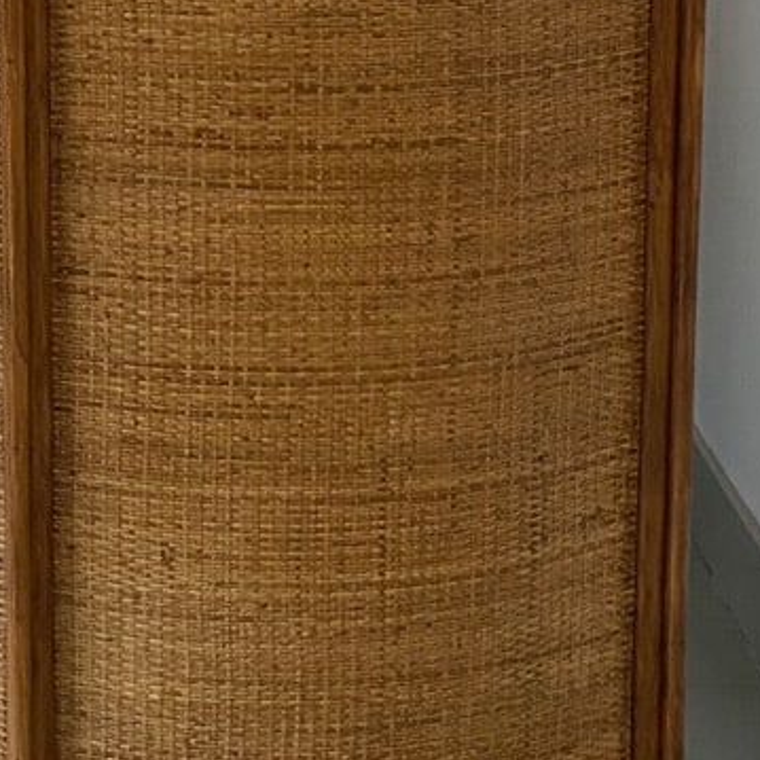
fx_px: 2037
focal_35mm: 82
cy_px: -186
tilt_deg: -7.7
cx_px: -74
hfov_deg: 20.2
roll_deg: -1.6
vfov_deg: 19.7
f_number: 1.8
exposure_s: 1/60
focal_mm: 4.25
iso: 320
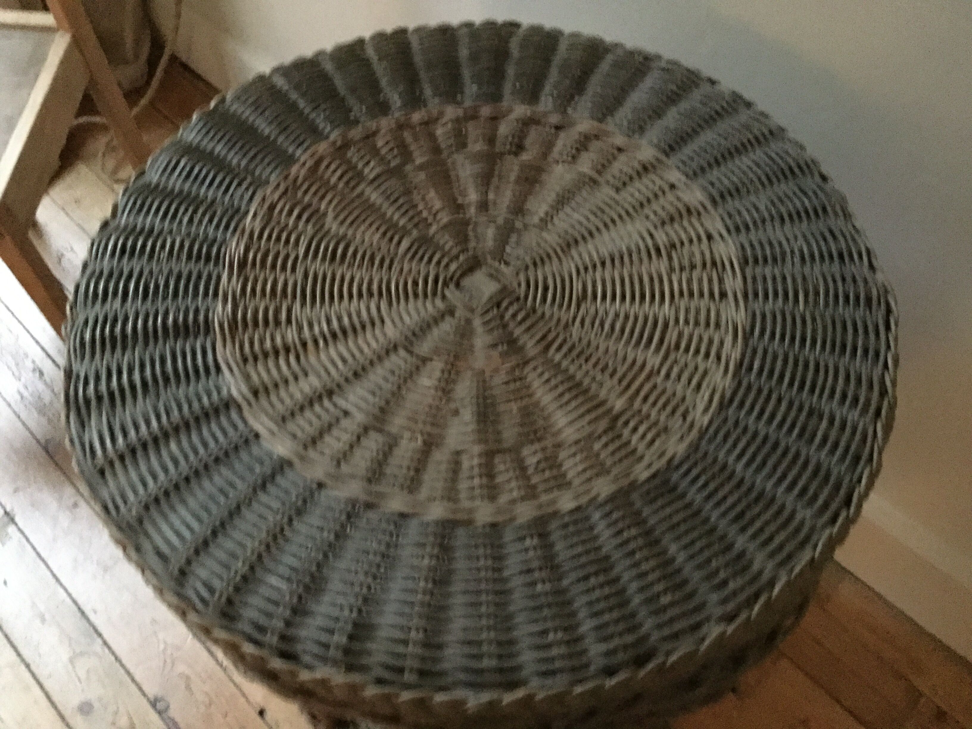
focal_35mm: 31
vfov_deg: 45.4
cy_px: 364
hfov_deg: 58.4
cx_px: 486
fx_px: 870
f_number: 2.4
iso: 800
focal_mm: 3.3
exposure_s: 1/17
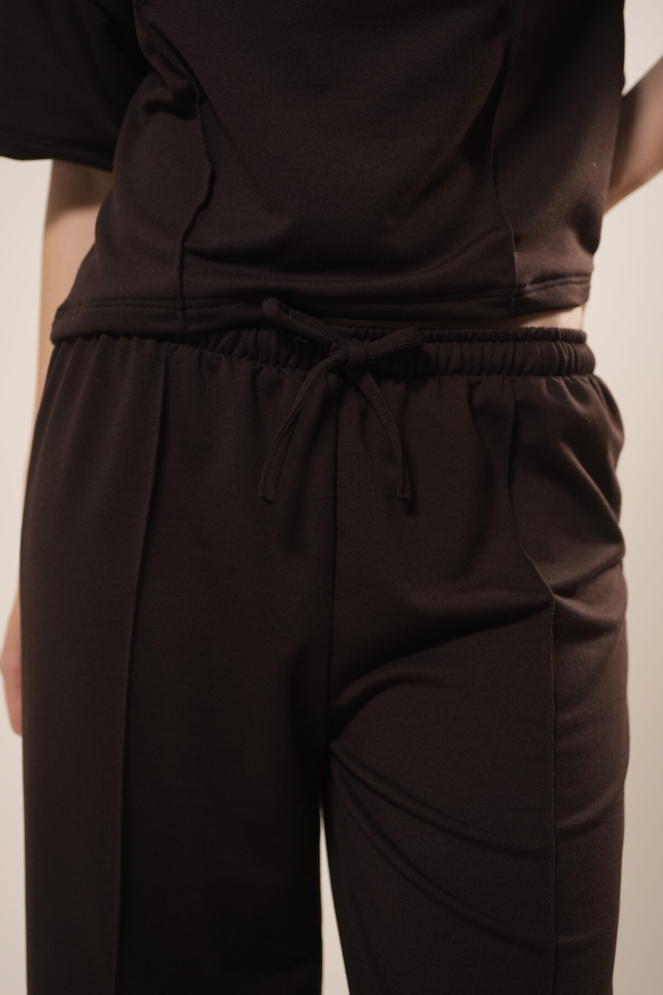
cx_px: 332
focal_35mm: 50
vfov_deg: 39.6
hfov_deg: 27.0
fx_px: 1381
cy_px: 498
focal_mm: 50
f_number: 3.2
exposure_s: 1/100
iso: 640
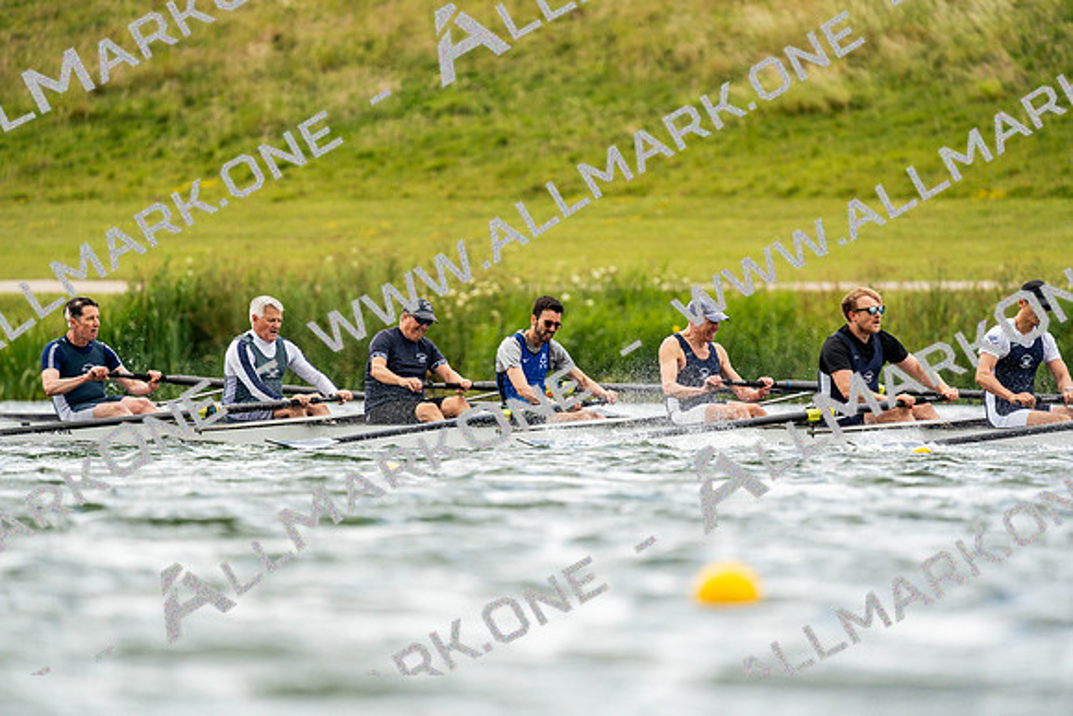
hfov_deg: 3.4
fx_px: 17887
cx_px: 536
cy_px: 358
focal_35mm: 600
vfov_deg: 2.3
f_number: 6.3
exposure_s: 1/2000
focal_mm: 600
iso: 640
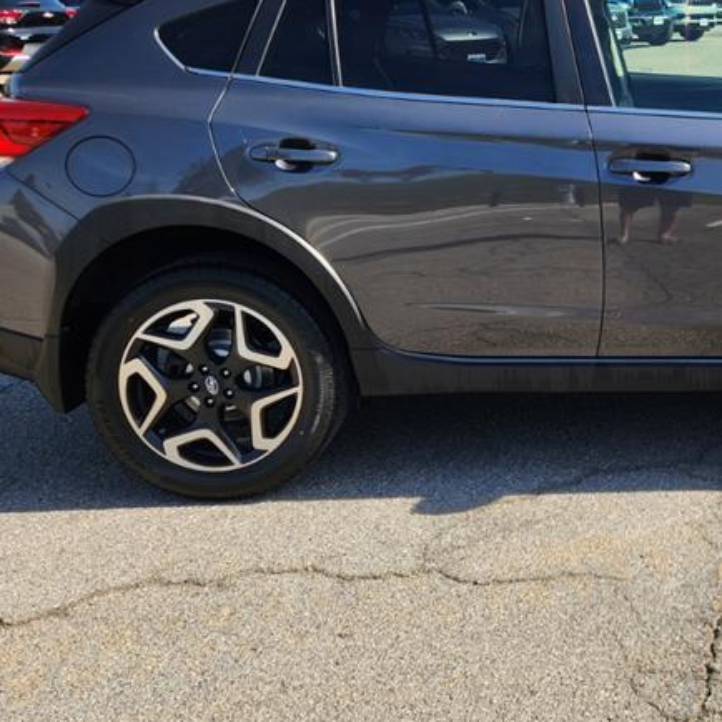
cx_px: 679
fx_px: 1133
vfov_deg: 34.8
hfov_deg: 33.1
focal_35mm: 48
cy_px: 210
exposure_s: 1/992
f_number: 1.8
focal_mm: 5.4
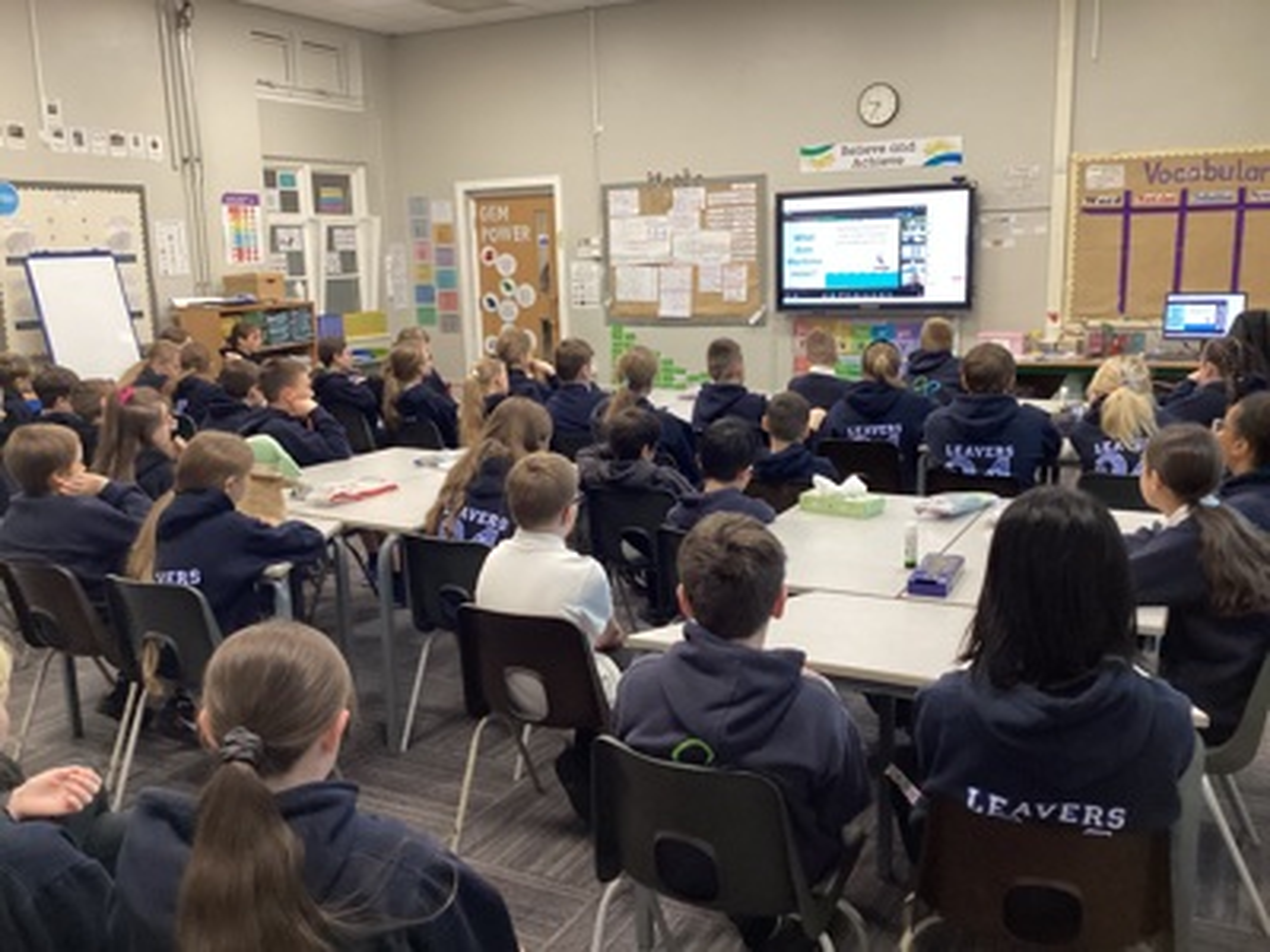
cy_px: 476
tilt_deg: -12.2
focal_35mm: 31
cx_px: 635
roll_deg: +0.9
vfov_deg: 45.4
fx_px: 1137
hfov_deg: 58.4
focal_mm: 3.3
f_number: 2.4
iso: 320
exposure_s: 1/50
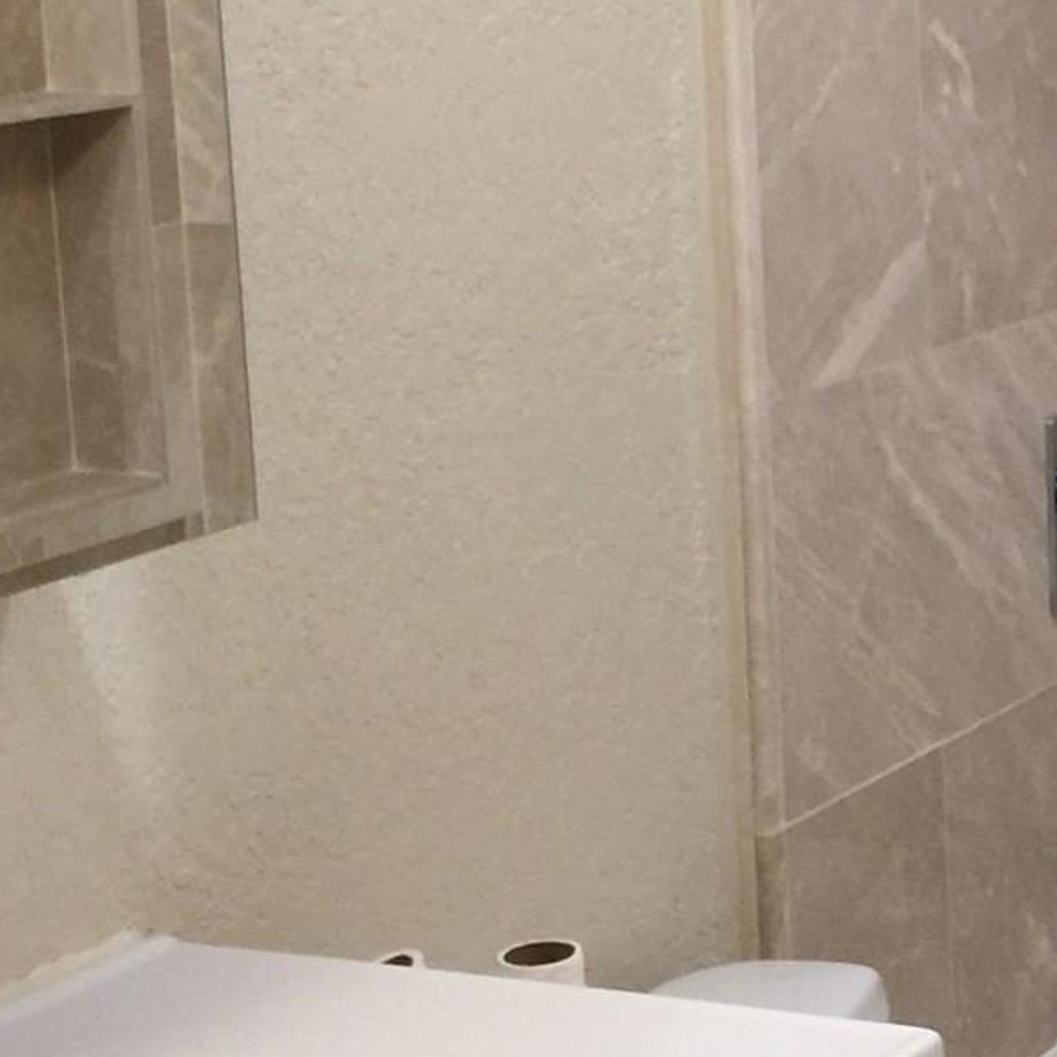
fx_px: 3420
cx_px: 1423
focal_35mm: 99
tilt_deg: -8.4
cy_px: 331
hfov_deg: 16.5
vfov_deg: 17.5
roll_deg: +1.0
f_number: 2.2
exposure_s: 1/30
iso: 40
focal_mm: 4.15
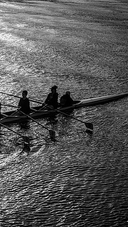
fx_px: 668
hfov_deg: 10.9
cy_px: 114
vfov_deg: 19.3
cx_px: 11
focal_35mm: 111
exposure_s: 1/1000
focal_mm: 70
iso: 500
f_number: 9
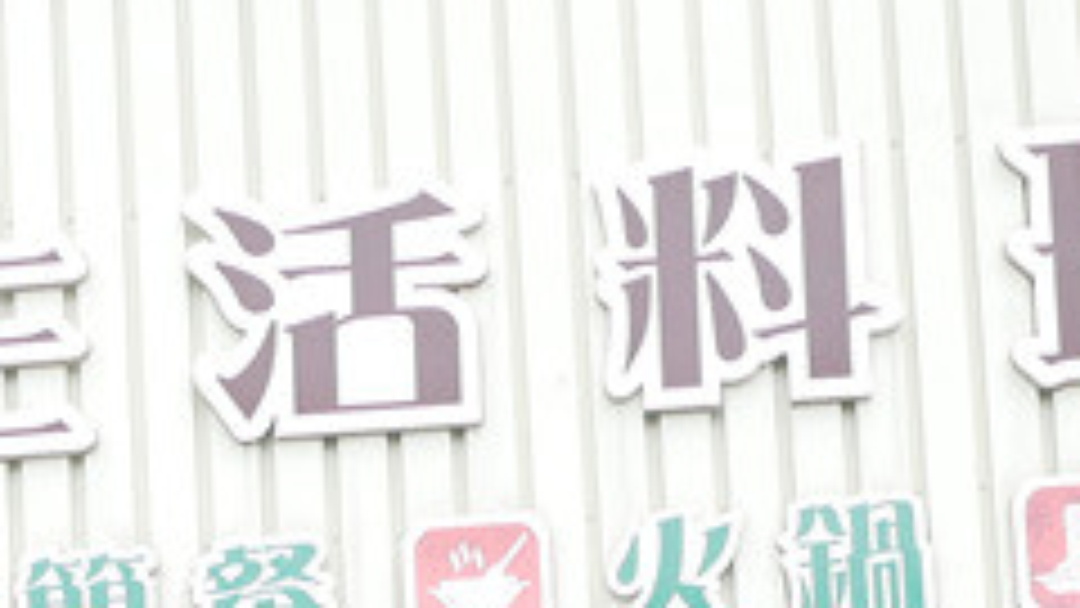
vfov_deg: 8.2
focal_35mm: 136
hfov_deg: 15.6
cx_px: 86
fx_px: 3895
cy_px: 1423
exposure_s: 1/500
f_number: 3.5
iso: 200
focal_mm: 15
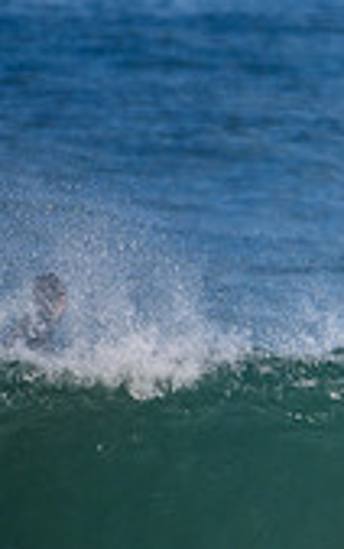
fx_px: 32946
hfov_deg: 0.6
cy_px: 547
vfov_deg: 1.0
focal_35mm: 2202
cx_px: 935
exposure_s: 1/2000
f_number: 5.6
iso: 320
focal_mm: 420
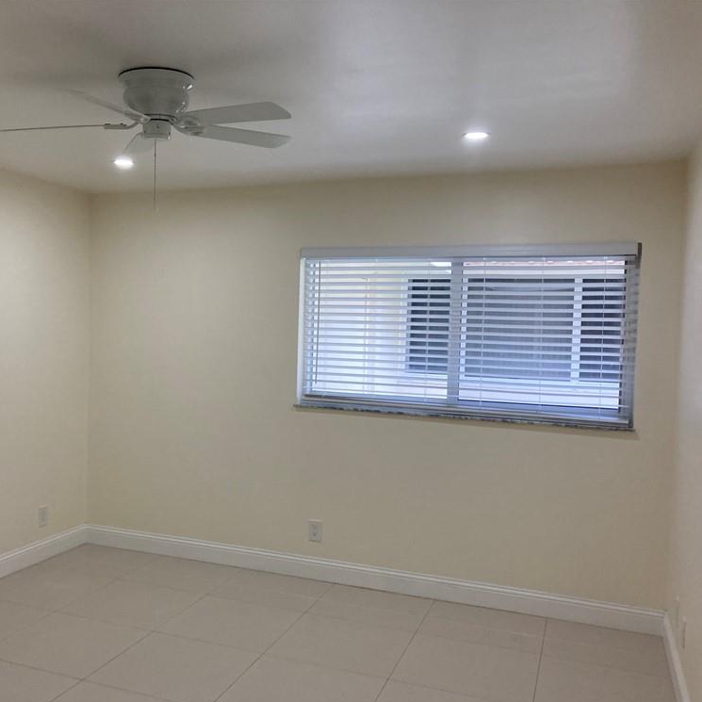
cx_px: 257
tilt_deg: -1.4
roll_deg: -2.1
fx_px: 780
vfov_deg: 48.4
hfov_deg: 47.9
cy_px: 359
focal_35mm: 34
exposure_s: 1/120
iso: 80
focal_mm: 3.99
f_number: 1.8
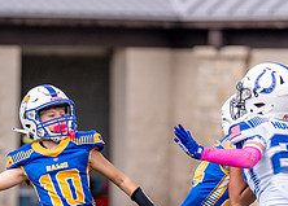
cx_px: 21
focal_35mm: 813
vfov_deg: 1.8
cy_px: 211
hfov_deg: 2.5
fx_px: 6656
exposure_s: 1/2500
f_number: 2.8
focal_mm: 200
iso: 250
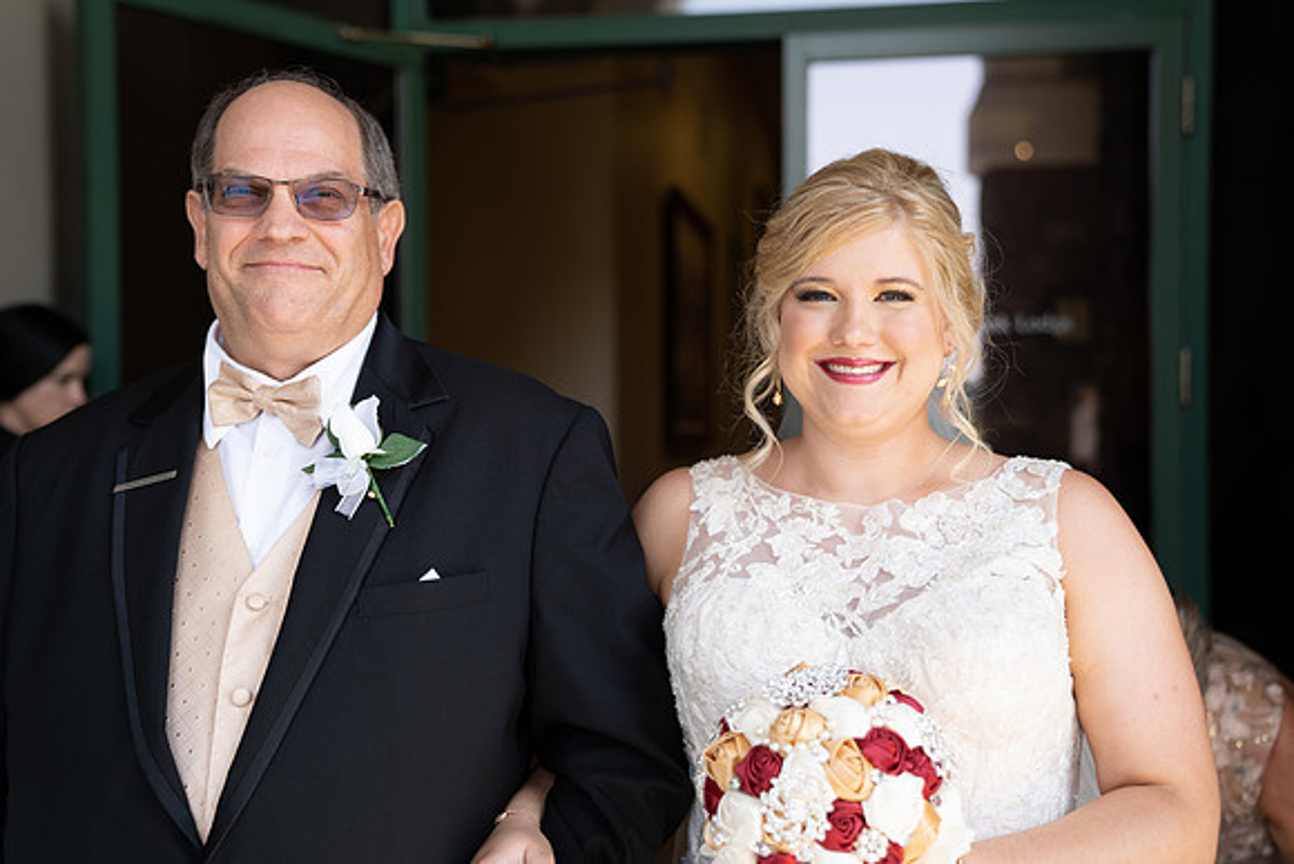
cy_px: 432
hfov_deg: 41.1
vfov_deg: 28.1
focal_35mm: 48
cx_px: 647
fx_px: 1726
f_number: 2.8
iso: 100
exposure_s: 1/160
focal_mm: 48
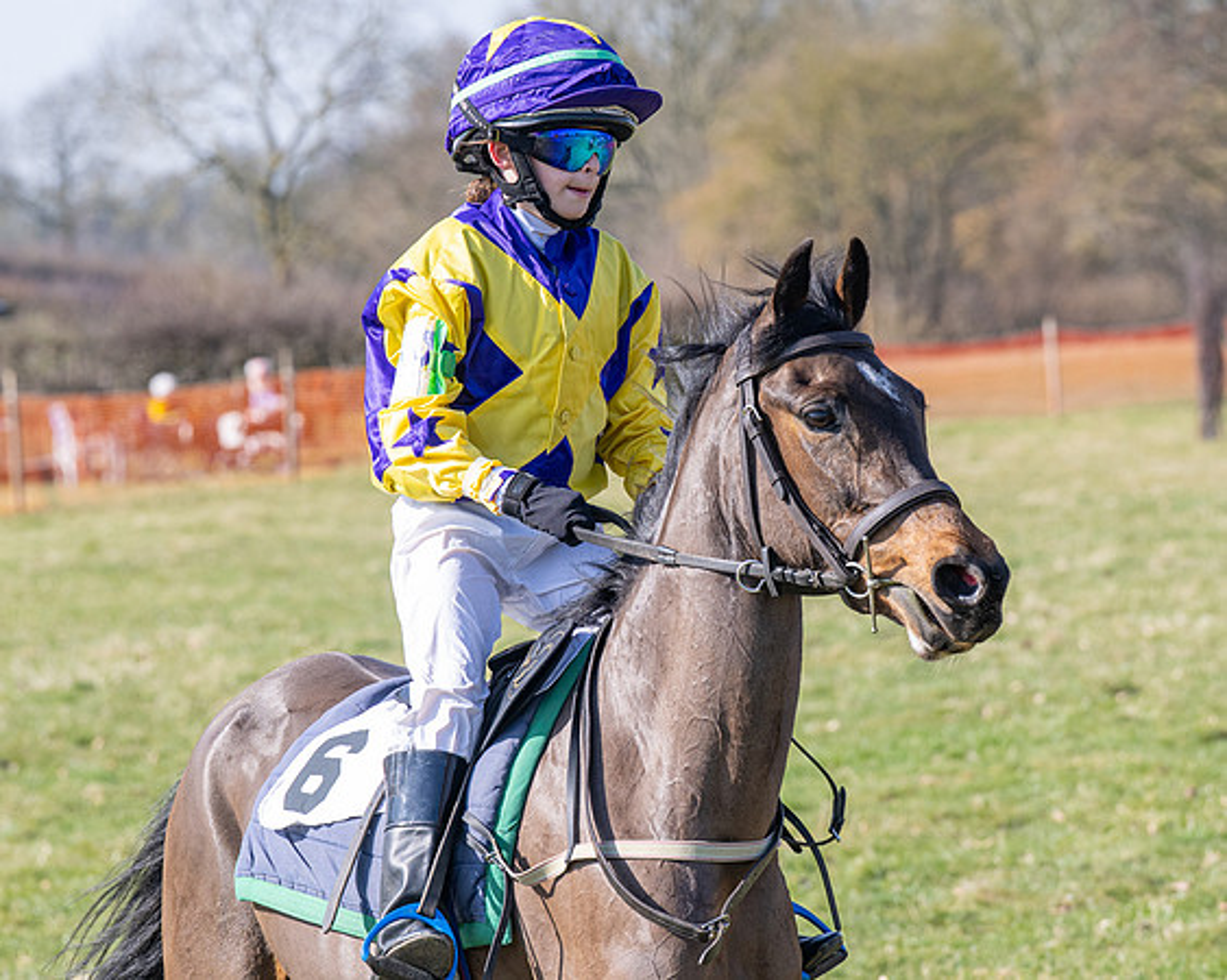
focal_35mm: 224
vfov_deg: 6.9
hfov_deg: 8.6
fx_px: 8146
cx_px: 578
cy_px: 413
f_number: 5
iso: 200
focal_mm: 115
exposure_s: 1/800
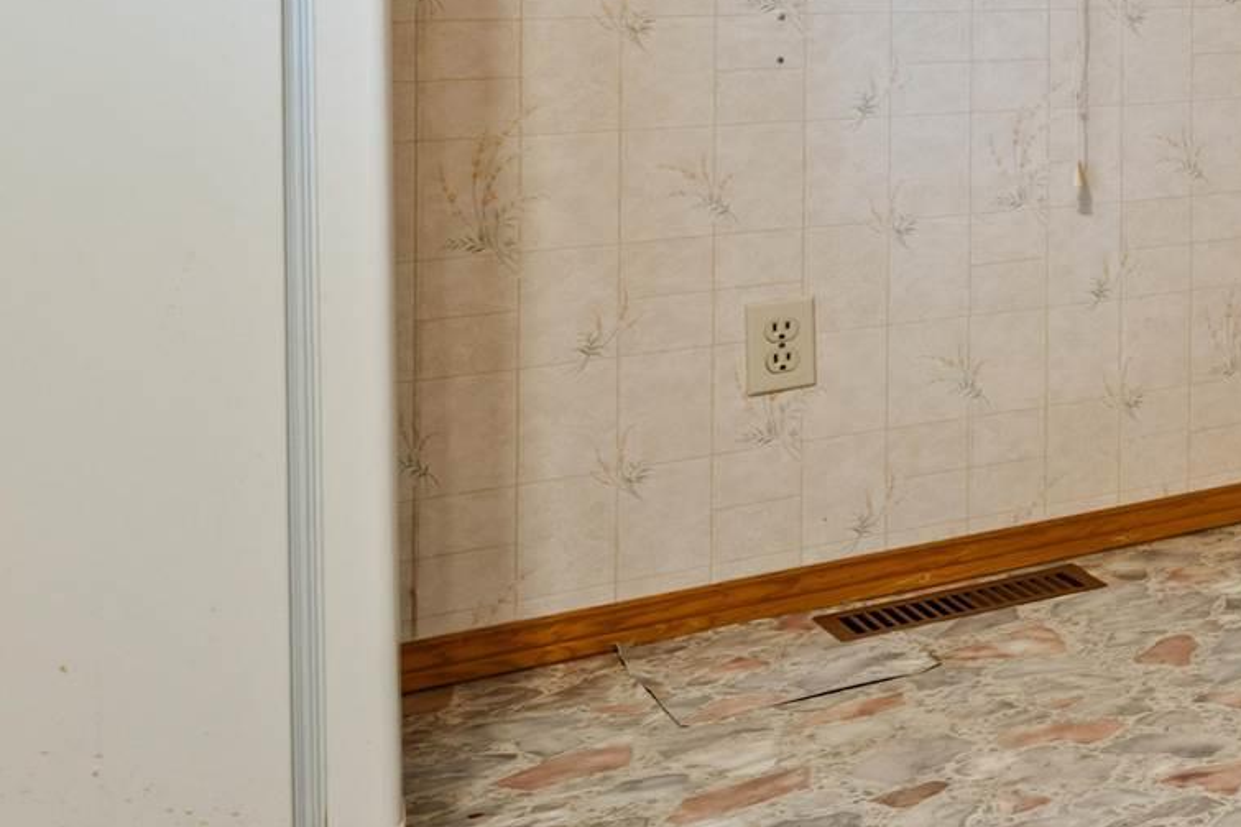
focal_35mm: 57
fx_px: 1964
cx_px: 2418
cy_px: -64
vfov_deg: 22.5
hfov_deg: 20.0
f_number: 5.6
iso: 200
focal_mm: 14
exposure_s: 1/4
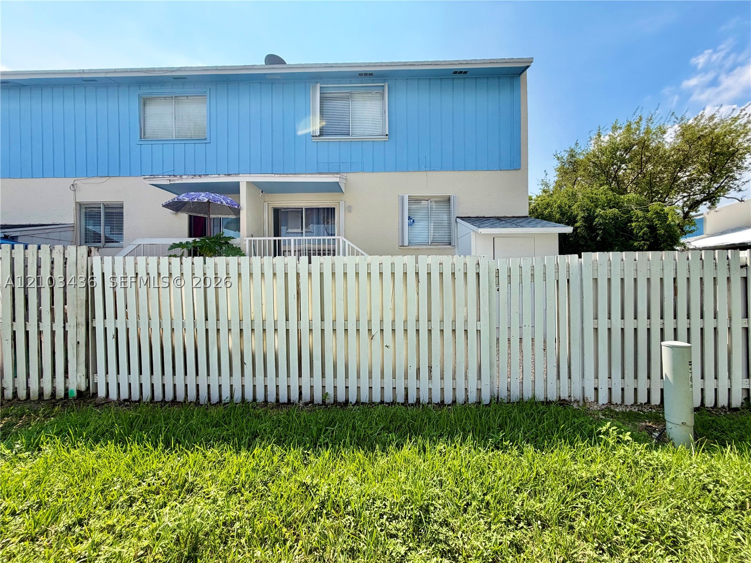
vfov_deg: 85.7
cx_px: 376
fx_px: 304
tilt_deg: +0.9
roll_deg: -0.1
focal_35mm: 14
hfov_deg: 102.1
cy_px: 282
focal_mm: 2.22
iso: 40
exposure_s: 1/726
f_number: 2.2
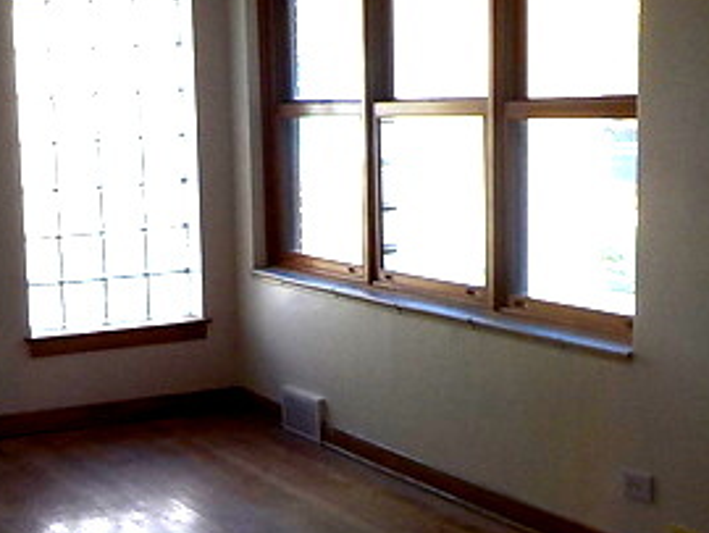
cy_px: 378
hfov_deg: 26.6
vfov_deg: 20.6
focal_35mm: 71
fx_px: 1456
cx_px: 87
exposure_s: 1/125
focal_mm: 4.1
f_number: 3.3
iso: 125
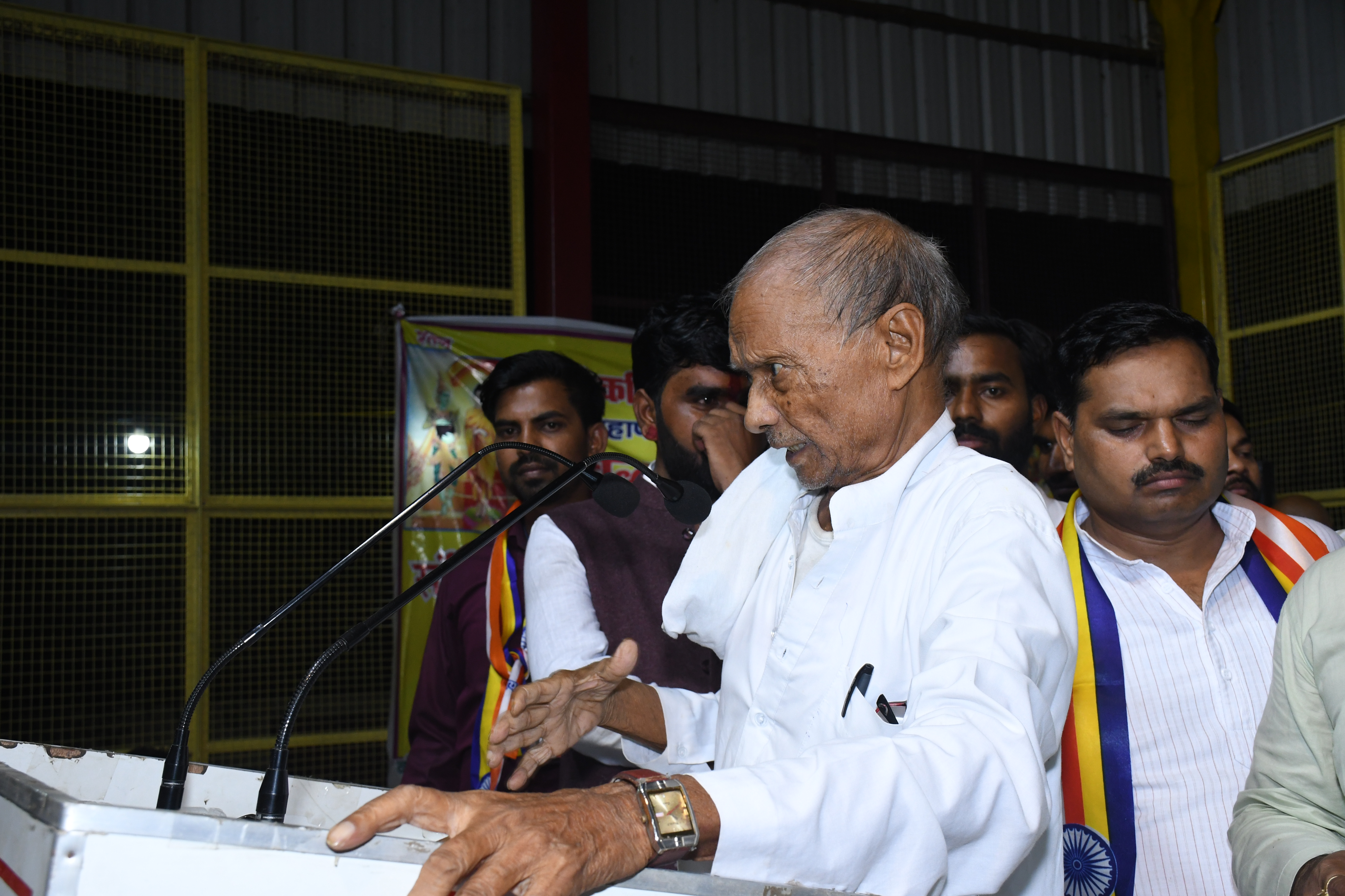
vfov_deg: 34.2
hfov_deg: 49.6
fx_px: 1457
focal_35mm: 39
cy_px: 448
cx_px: 672
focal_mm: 26
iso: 1250
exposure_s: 1/200
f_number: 6.3
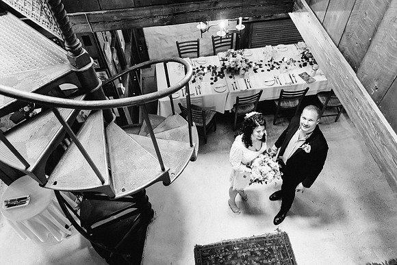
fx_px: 292
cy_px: 132
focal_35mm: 26
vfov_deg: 48.8
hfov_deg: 68.5
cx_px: 203
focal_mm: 24
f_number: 2.8
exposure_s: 1/80
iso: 2000
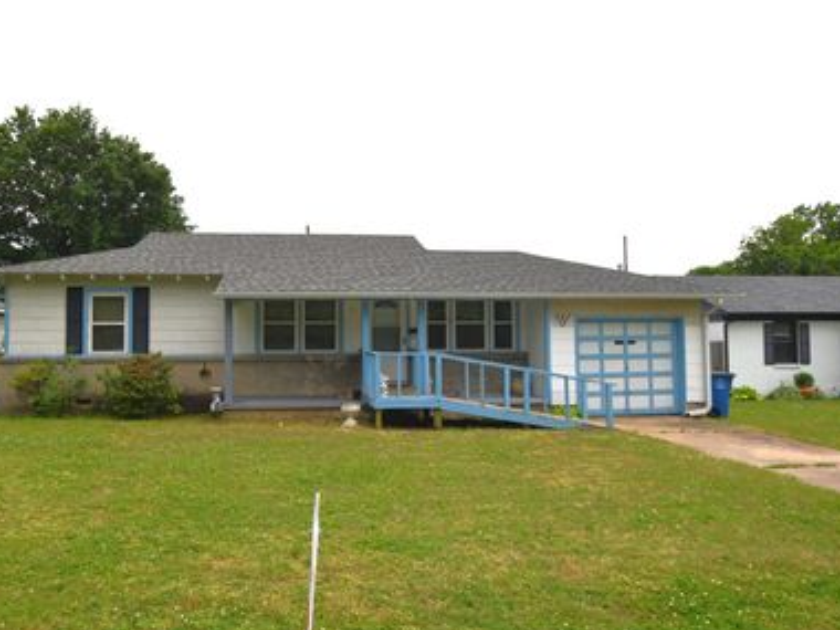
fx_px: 582
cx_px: 363
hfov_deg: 71.2
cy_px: 324
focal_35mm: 24
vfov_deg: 56.8
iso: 200
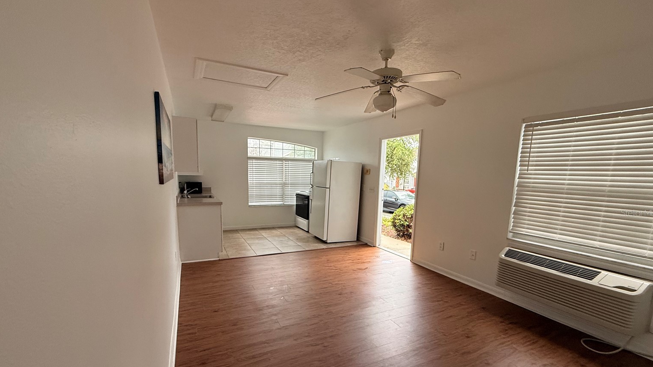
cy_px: 213
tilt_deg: -8.0
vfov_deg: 66.7
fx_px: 277
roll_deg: -1.4
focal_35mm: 16
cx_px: 319
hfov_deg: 99.3
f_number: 2.2
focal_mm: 2.22
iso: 200
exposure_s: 1/99
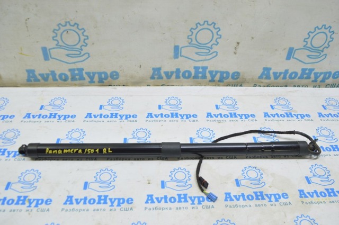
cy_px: 112
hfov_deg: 57.3
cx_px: 170
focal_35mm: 33
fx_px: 310
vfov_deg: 39.9
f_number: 5.6
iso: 400
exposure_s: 1/20
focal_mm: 22
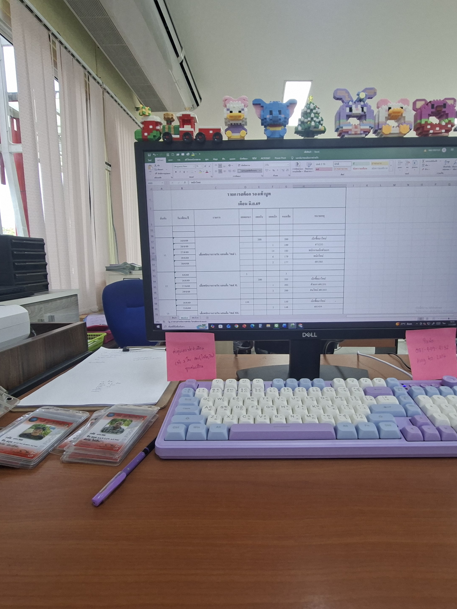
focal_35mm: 18
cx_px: 254
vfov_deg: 87.7
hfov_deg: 71.4
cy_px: 295
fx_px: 317
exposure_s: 1/40
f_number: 2.2
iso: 50
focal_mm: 1.74
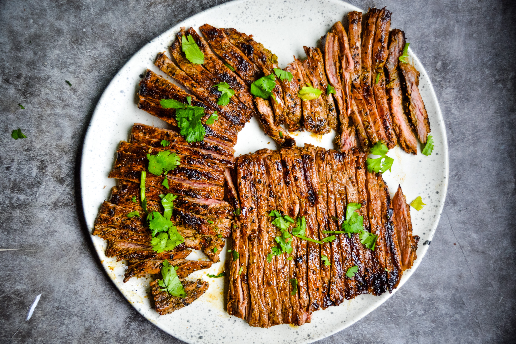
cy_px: 172
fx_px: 688
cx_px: 258
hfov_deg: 41.1
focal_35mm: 48
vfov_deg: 28.1
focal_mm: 32
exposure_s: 1/50
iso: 400
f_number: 4.2
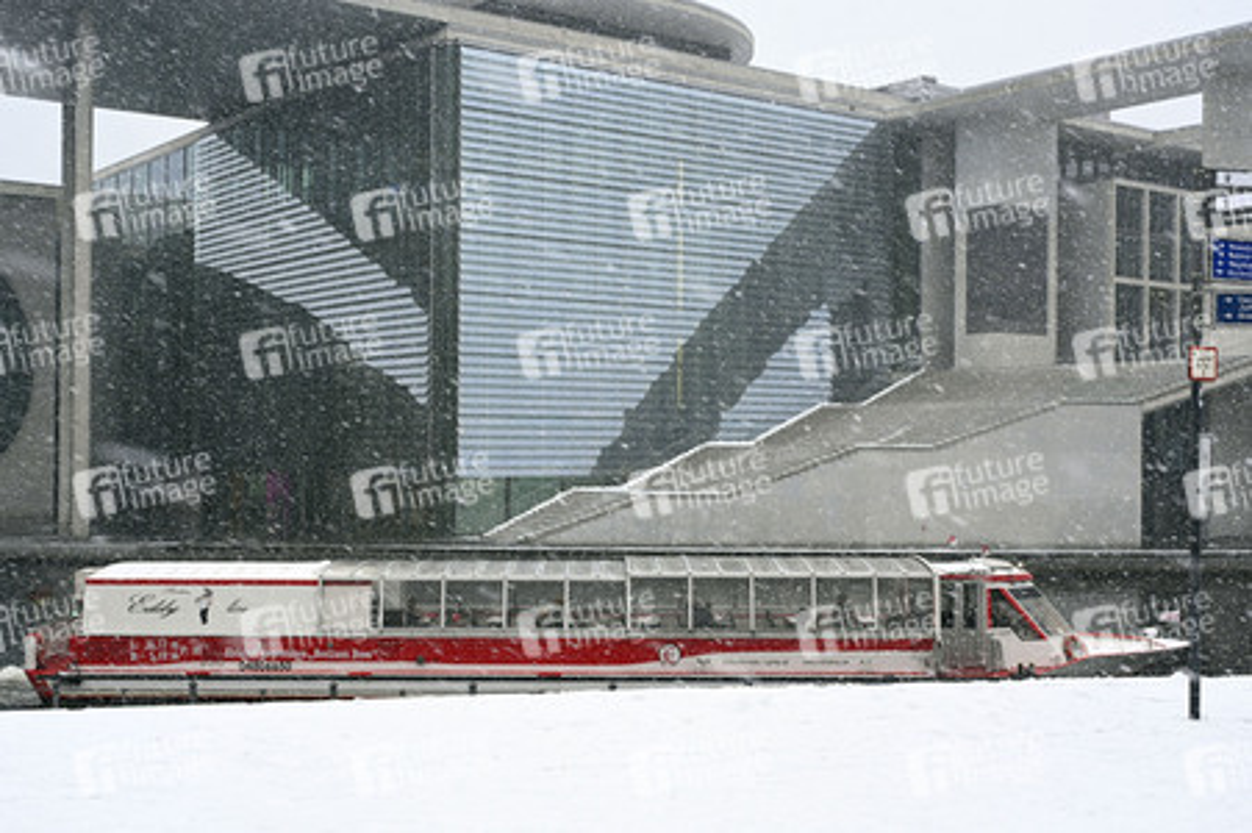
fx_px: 1390
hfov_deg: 48.5
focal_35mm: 40
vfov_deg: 33.4
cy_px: 416
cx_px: 626
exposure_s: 1/250
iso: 1600
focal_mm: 40
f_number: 10
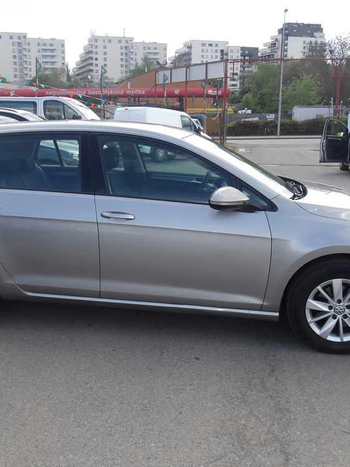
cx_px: 154
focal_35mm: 37
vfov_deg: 50.1
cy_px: 232
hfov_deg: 38.6
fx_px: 499
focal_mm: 4.9
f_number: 3
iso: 100
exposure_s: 1/550
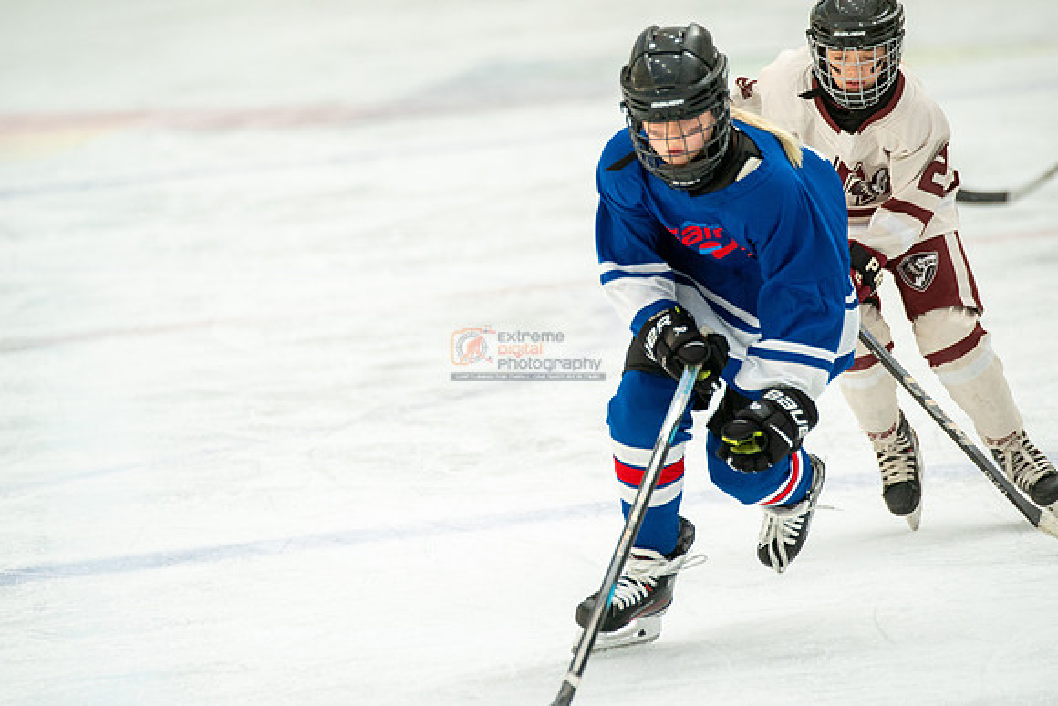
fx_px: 11295
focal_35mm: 384
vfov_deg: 3.6
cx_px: 529
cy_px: 254
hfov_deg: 5.4
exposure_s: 1/1600
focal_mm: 300
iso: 1600
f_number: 3.5
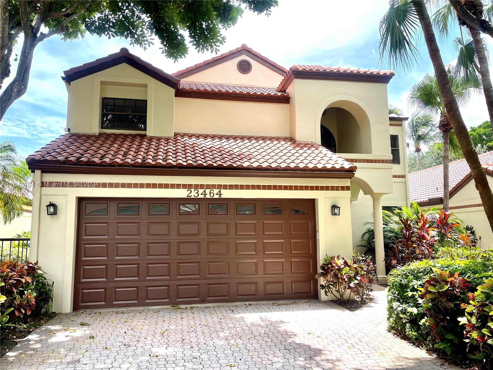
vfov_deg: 54.9
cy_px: 185
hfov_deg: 69.4
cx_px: 246
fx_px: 356
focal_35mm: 25
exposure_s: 1/1553
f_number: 1.6
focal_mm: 5.1
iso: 32
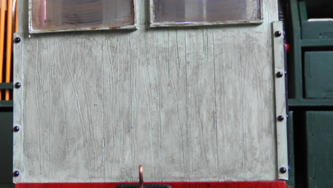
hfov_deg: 32.7
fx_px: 565
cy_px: 58
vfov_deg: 18.8
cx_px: 128
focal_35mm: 64
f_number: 3.8
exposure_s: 1/30
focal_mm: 7.2
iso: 280
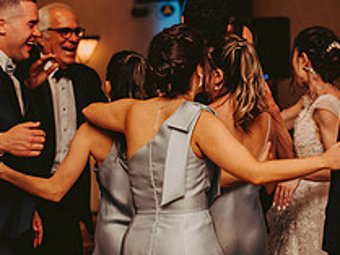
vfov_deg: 10.2
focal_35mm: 145
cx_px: 224
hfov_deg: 13.6
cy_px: 125
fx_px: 1425
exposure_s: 1/60
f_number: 2.8
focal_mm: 70
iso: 800
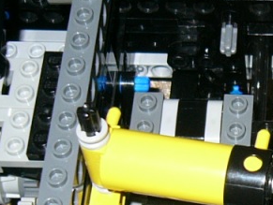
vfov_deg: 12.0
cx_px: 310
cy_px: 173
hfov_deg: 15.5
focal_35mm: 123
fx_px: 971
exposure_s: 1/60
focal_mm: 5.8
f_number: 2.8
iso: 100
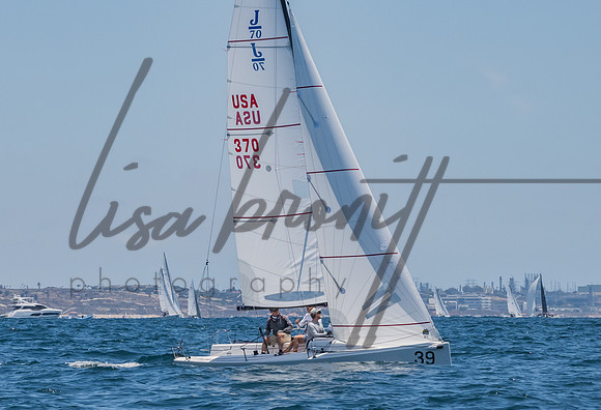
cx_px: 225
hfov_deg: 7.1
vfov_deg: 4.8
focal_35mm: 288
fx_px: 4849
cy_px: 251
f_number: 14
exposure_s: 1/1250
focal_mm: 155
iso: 640
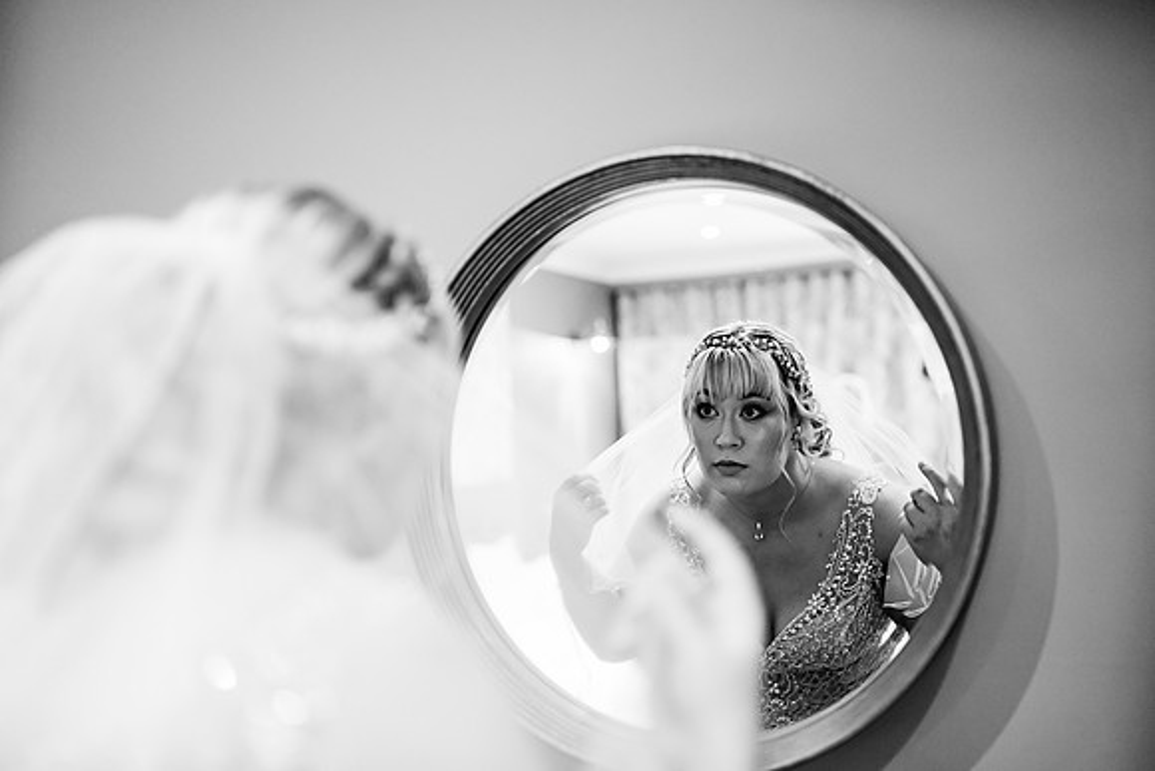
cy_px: 386
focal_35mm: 35
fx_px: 1123
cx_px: 578
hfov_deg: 54.4
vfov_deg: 37.9
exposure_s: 1/250
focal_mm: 35
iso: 1250
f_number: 1.4
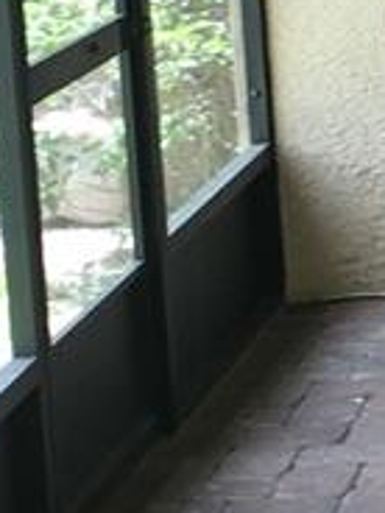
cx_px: 731
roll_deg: +2.4
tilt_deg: -9.1
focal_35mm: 189
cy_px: 162
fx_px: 2803
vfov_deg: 10.5
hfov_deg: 7.6
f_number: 2.2
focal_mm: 4.15
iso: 32
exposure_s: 1/60
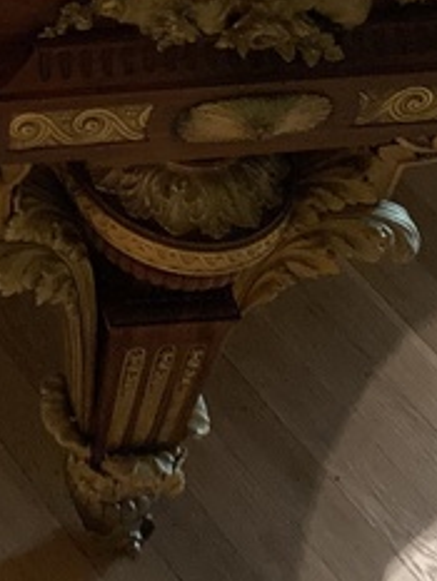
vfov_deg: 13.2
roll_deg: +0.4
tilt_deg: -29.7
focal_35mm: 123
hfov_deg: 10.9
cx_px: -449
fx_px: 2068
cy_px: -676
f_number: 1.8
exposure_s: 1/30
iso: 500
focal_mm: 3.99
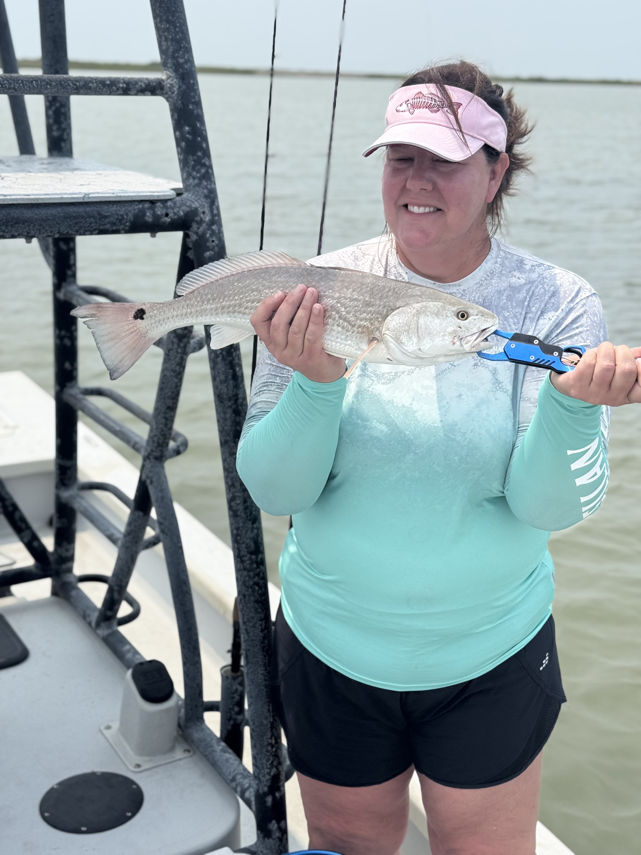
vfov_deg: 39.7
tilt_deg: -16.5
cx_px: 320
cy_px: 428
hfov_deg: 30.3
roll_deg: -1.3
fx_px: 1185
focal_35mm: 48
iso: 64
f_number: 1.78
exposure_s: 1/7092
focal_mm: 6.76
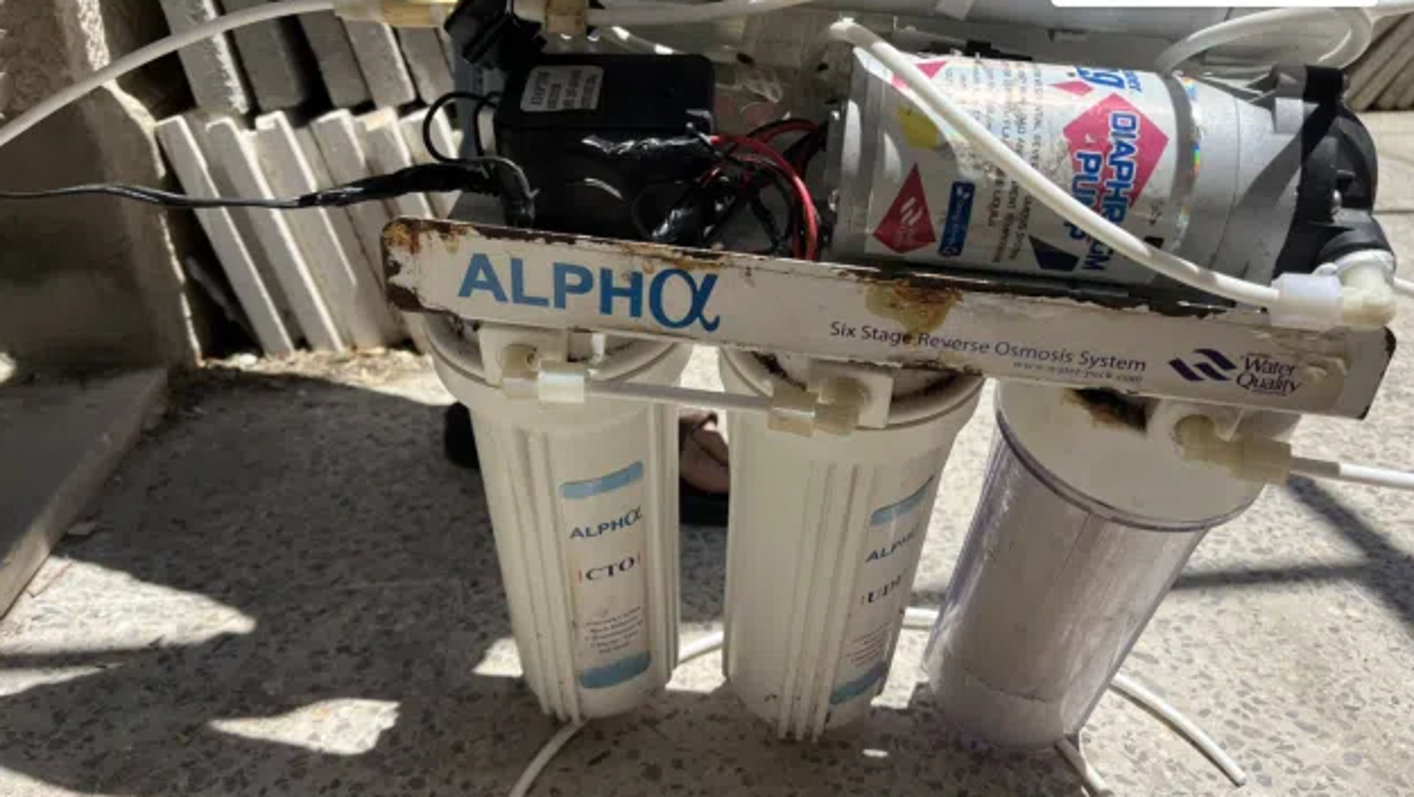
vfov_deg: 40.1
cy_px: 333
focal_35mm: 29
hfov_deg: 66.0
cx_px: 710
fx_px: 1088
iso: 50
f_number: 1.6
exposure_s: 1/3876
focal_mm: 5.1
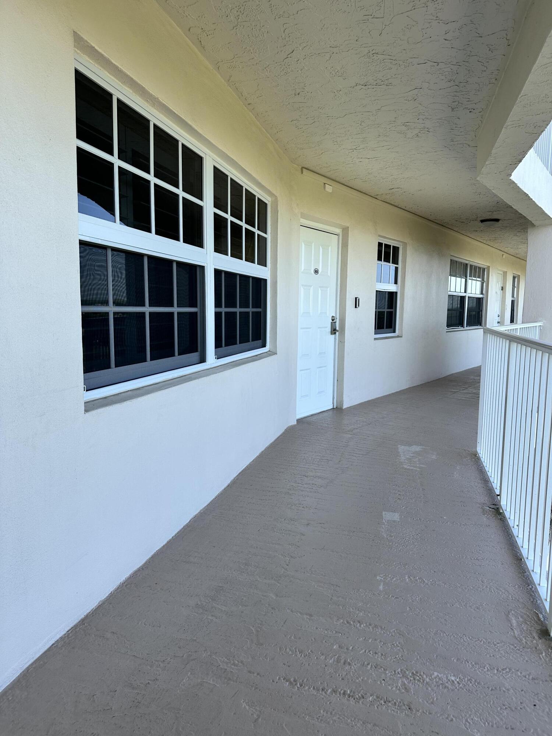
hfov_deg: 56.8
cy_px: 368
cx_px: 276
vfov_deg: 71.6
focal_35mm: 24
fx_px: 510
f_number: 1.78
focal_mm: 6.86
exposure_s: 1/952
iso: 80
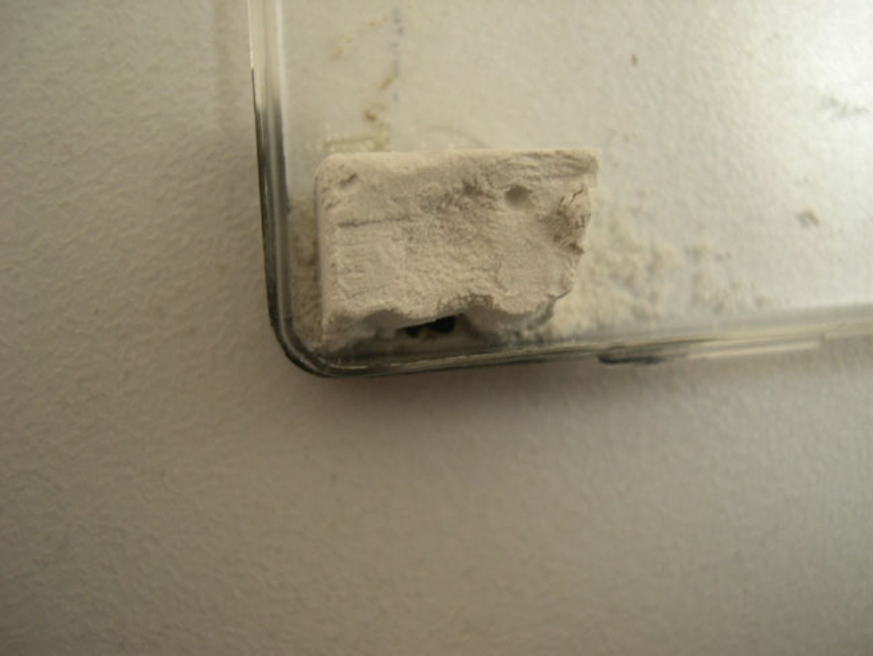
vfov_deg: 37.7
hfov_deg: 49.0
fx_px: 959
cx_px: 436
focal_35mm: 38
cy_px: 328
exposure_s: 1/3.4
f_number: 2.8
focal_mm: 8
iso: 100
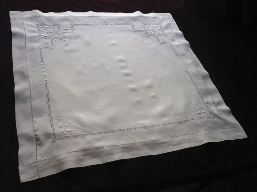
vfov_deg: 40.7
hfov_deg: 52.7
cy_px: 96
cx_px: 128
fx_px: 260
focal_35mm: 35
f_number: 2.8
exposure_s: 1/800
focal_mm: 5.8
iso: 400
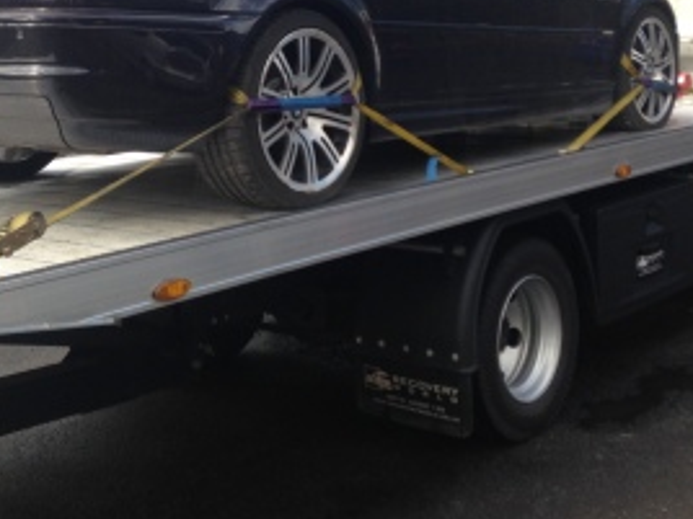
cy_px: 108
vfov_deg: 23.0
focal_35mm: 63
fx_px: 1261
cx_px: 341
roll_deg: +0.4
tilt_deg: -6.0
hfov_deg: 30.7
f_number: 2.4
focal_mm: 4.12
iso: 50
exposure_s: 1/347
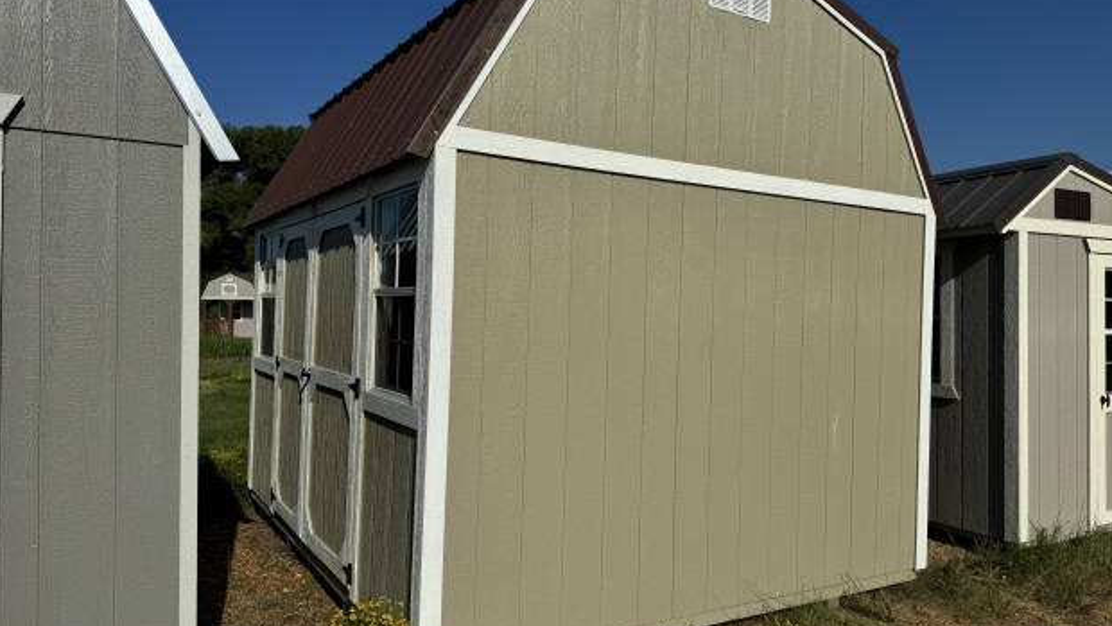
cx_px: 570
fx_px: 796
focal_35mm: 27
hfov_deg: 69.8
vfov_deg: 42.9
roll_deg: -0.7
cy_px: 303
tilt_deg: +3.7
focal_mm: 6.76
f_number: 1.78
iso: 100
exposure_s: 1/15152
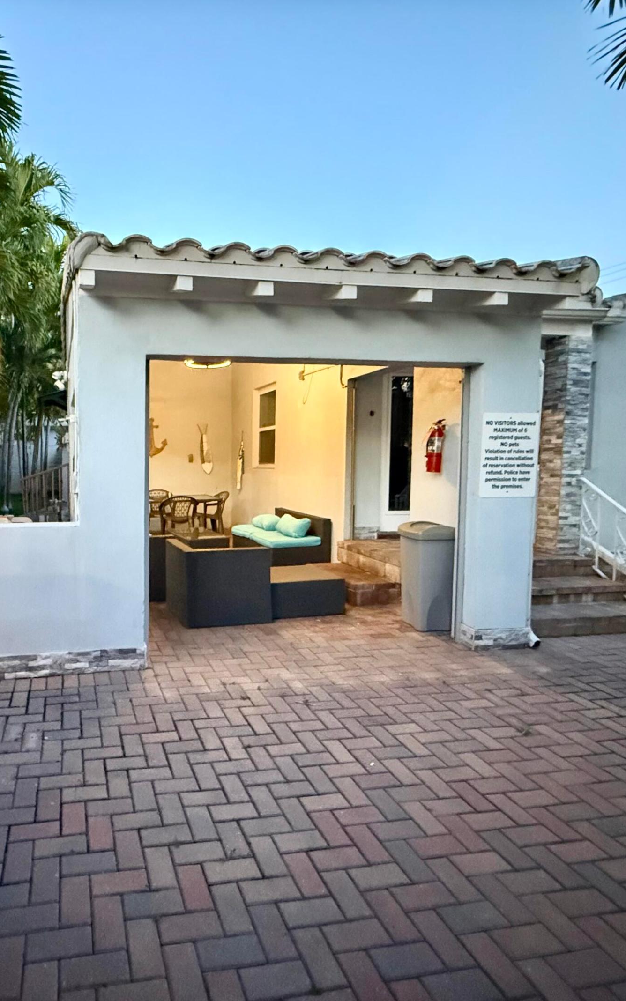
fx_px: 546
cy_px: 502
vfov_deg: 85.1
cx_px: 149
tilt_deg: -3.0
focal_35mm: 20
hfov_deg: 56.4
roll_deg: +0.8
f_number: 2.2
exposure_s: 1/40
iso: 1600
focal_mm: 2.22
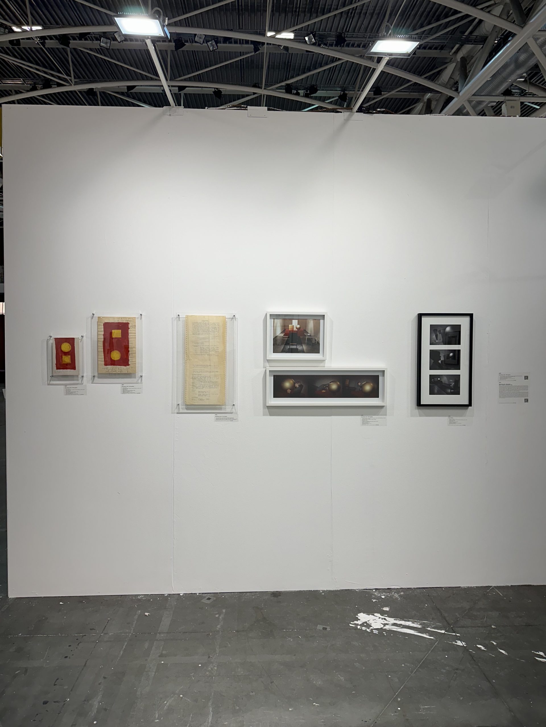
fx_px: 505
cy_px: 364
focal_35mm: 24
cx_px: 273
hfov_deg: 56.8
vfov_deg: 71.6
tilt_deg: -0.8
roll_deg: -0.8
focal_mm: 6.86
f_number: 1.78
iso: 80
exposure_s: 1/263
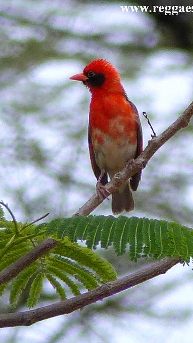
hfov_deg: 1.9
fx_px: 5961
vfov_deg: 3.3
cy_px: 172
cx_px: 115
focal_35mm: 655
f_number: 3.2
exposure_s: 1/640
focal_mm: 108
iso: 100
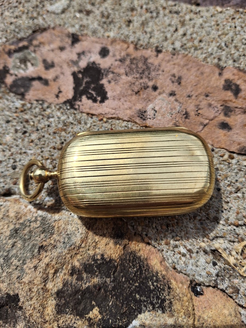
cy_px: 164
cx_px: 123
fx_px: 237
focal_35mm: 25
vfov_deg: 69.4
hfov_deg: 54.9
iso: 25
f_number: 1.8
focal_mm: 4.69
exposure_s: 1/1626
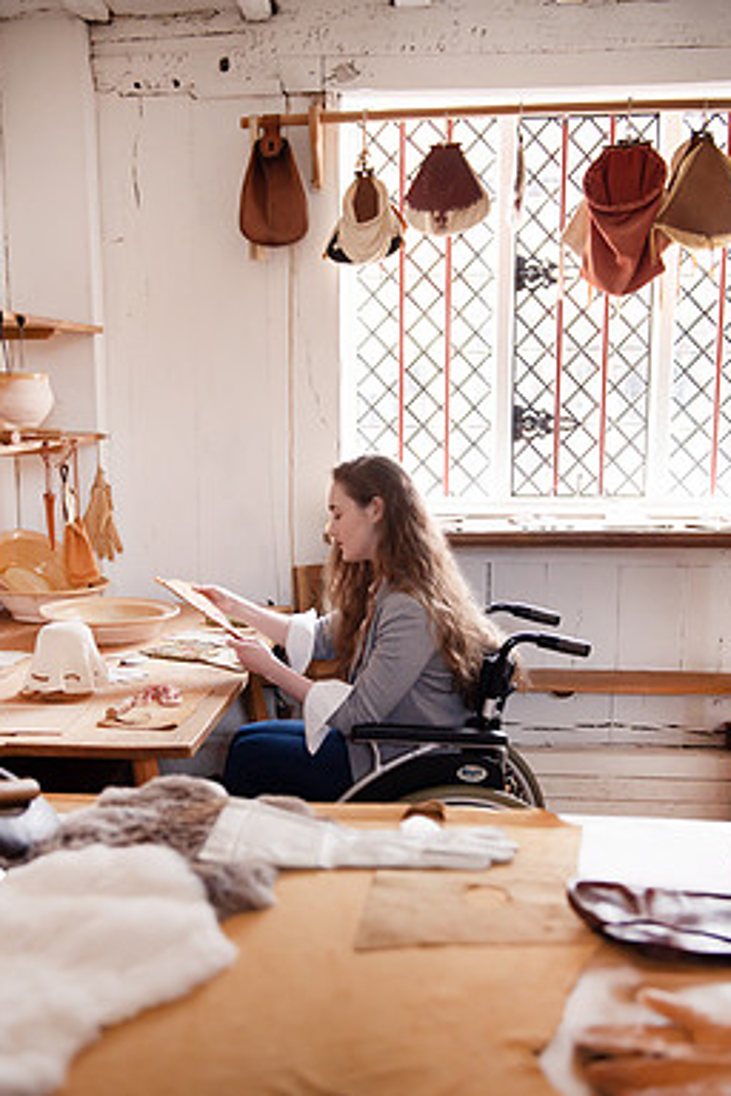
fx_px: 1249
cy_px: 616
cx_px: 371
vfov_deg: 47.3
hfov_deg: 32.6
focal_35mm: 41
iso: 640
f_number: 2.8
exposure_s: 1/100
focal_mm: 35
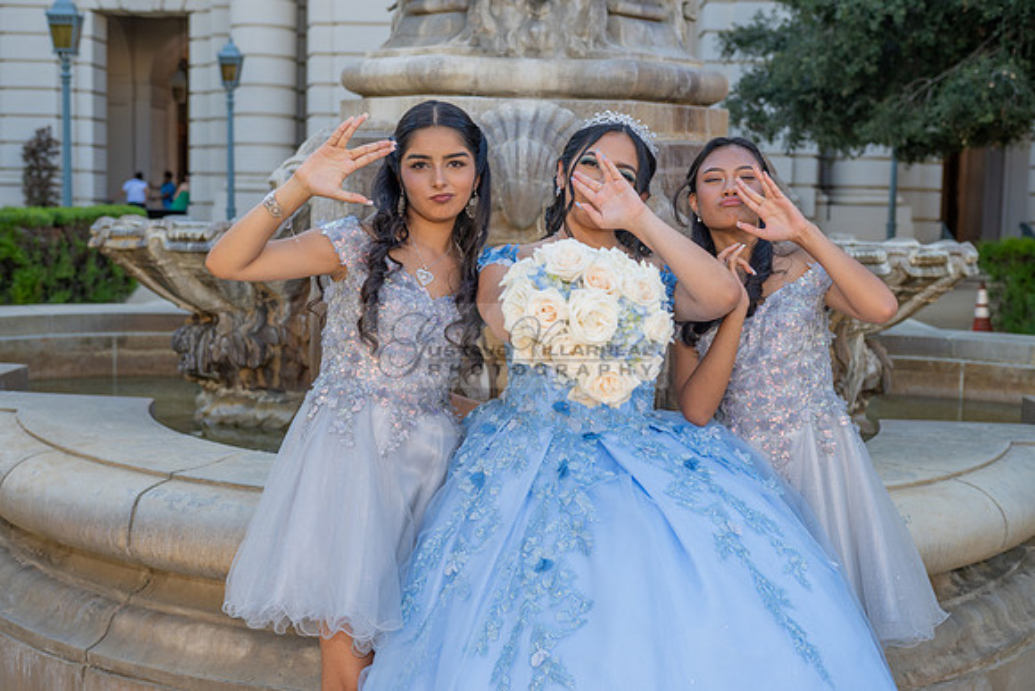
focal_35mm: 48
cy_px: 346
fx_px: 1380
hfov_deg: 41.1
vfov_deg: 28.1
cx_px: 518
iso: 200
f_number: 4
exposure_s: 1/200
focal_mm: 48
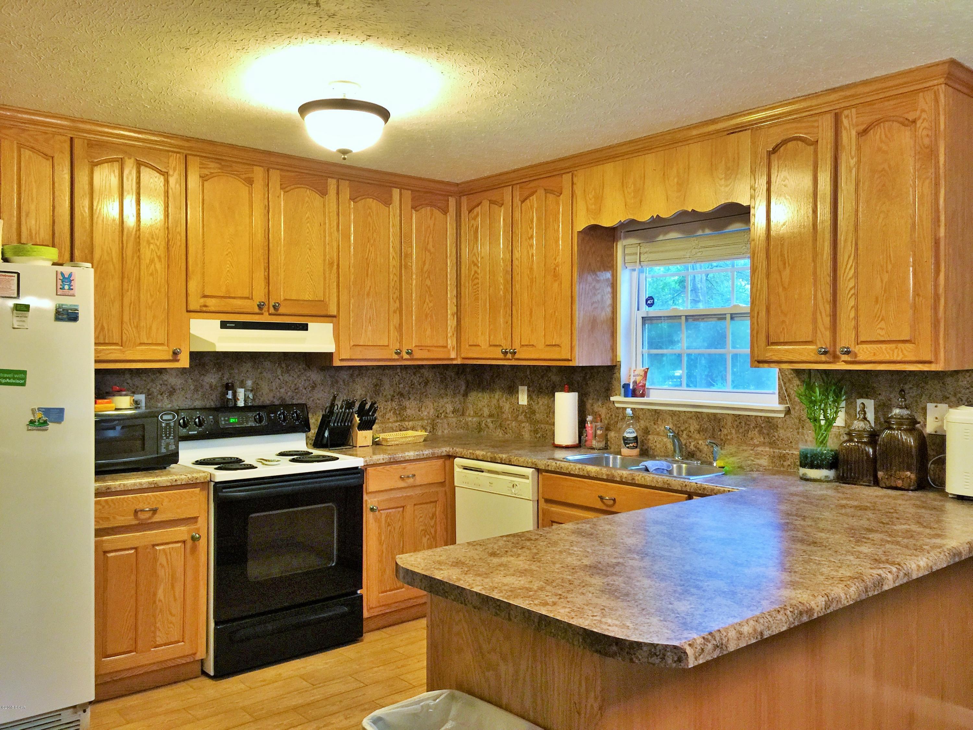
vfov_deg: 48.2
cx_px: 486
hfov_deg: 61.7
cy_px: 365
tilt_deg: -0.4
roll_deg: -1.0
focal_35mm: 29
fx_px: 815
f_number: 2.2
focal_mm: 4.15
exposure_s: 1/15
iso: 80
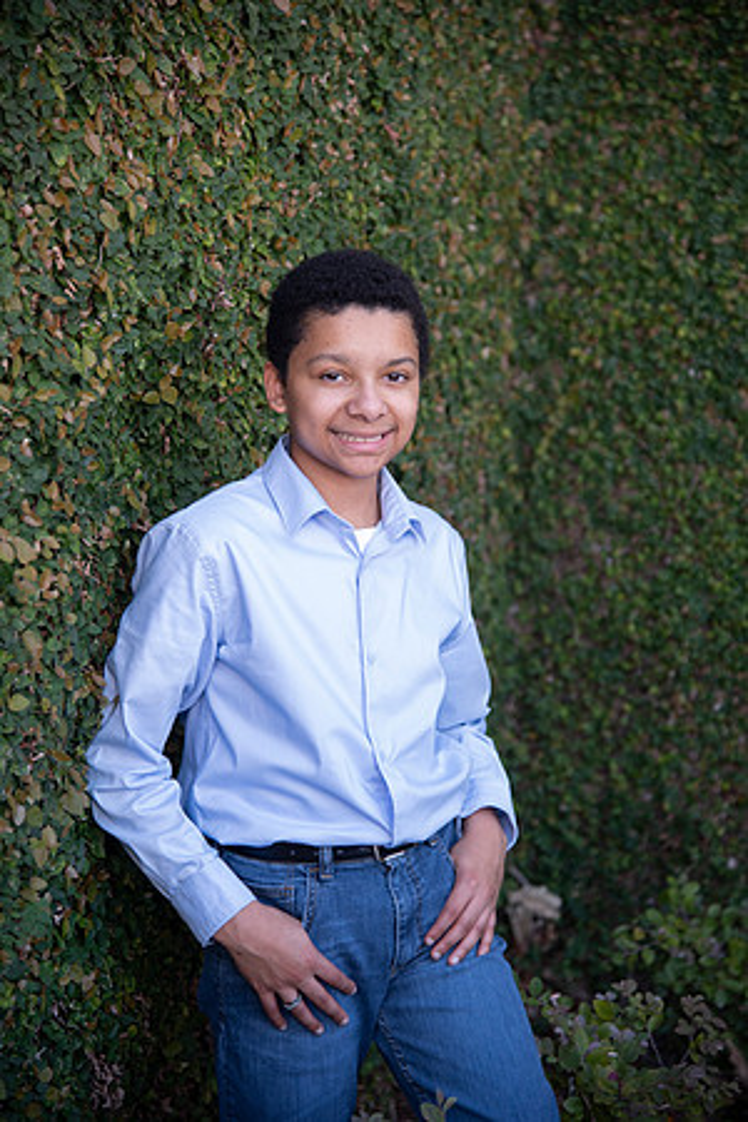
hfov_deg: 16.7
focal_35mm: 82
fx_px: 2555
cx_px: 374
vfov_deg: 24.8
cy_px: 561
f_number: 4
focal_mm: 82
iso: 640
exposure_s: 1/320
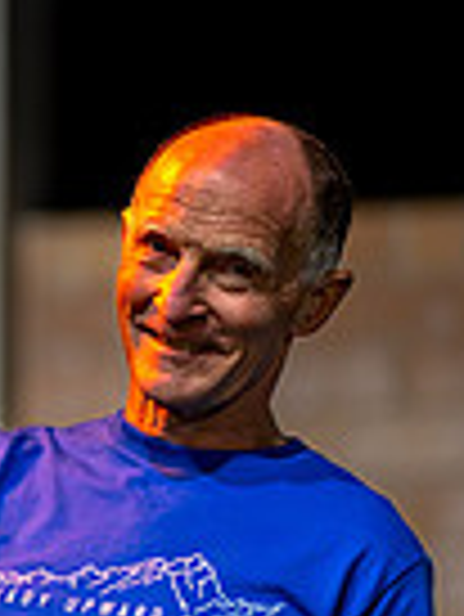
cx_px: -396
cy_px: 290
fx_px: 7602
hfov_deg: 3.5
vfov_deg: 4.6
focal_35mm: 426
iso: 1600
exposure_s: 1/320
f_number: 1.4
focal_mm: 105
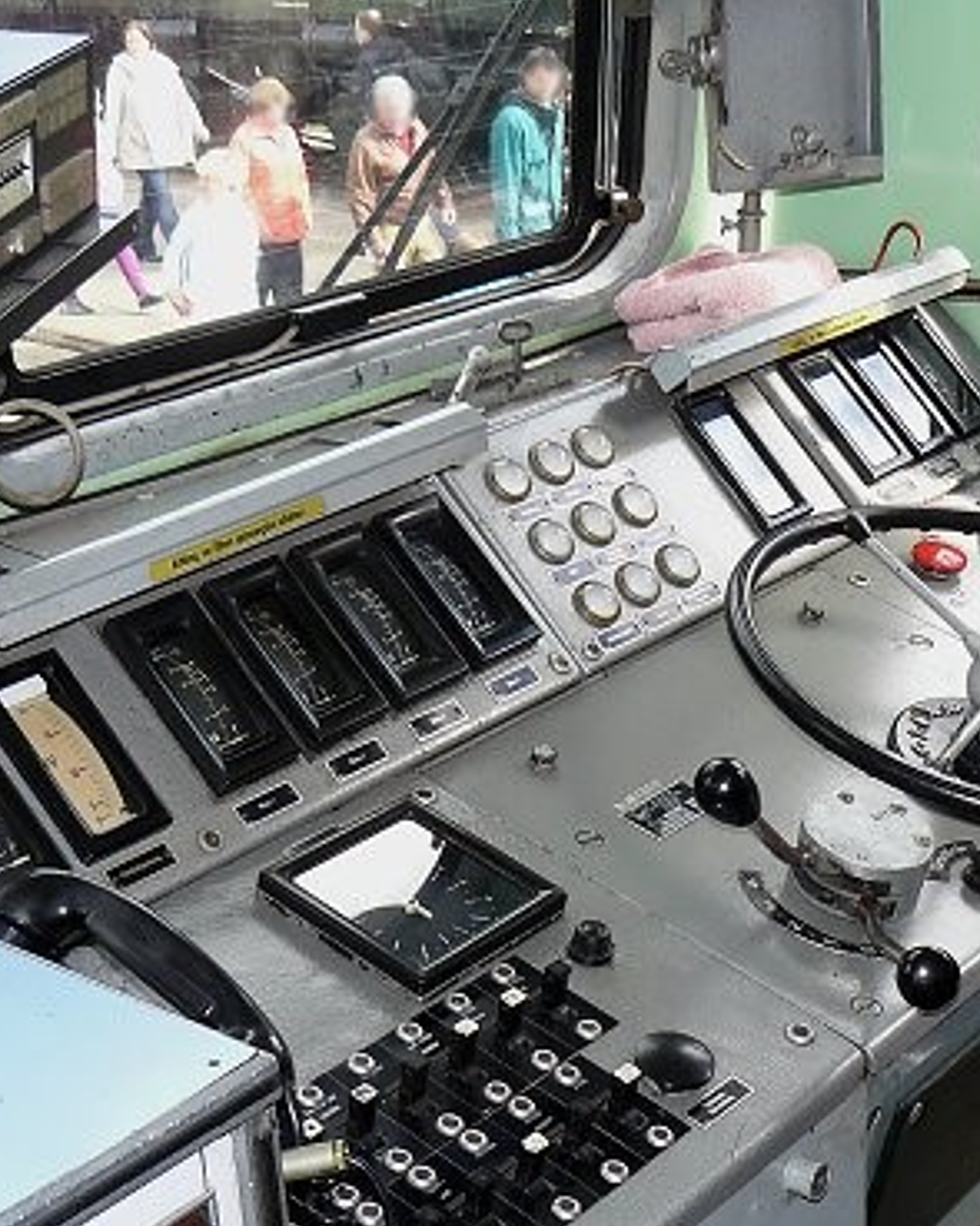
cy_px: 598
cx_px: 588
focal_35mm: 61
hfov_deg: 24.9
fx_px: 2212
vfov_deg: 31.0
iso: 100
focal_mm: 6
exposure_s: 1/100
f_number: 3.2
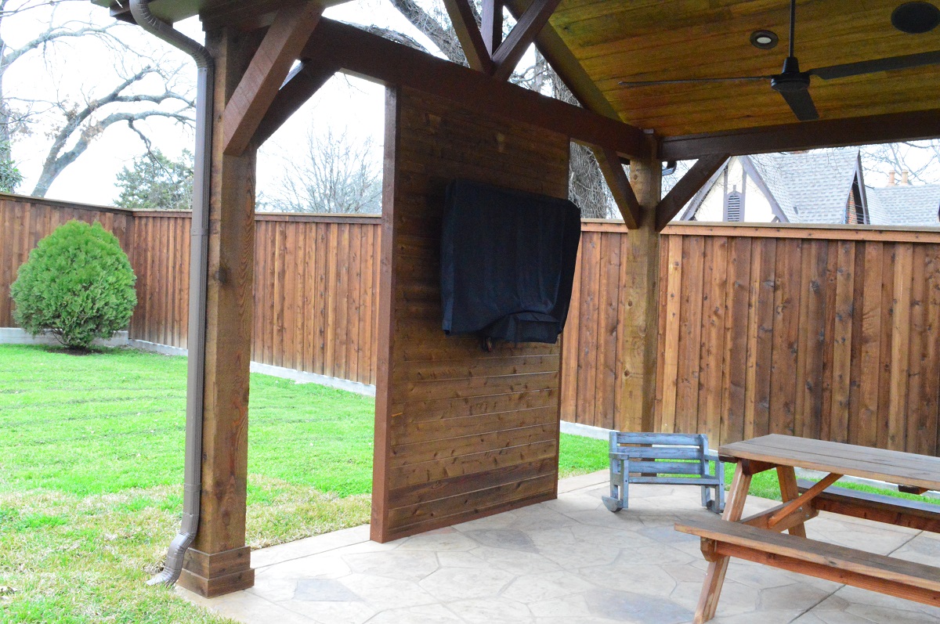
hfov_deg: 57.3
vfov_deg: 39.9
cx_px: 470
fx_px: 861
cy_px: 312
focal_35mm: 33
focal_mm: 22
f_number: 14
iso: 6400
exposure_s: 1/30
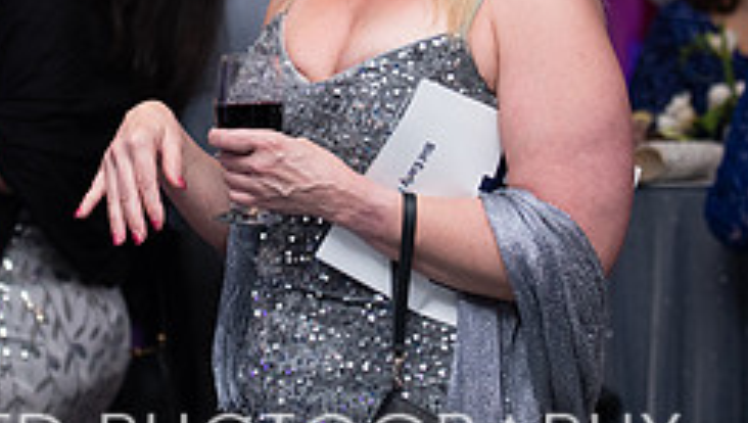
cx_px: 258
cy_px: -93
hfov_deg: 12.3
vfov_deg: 7.0
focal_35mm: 174
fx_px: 3456
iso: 1250
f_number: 2.8
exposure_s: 1/200
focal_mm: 70
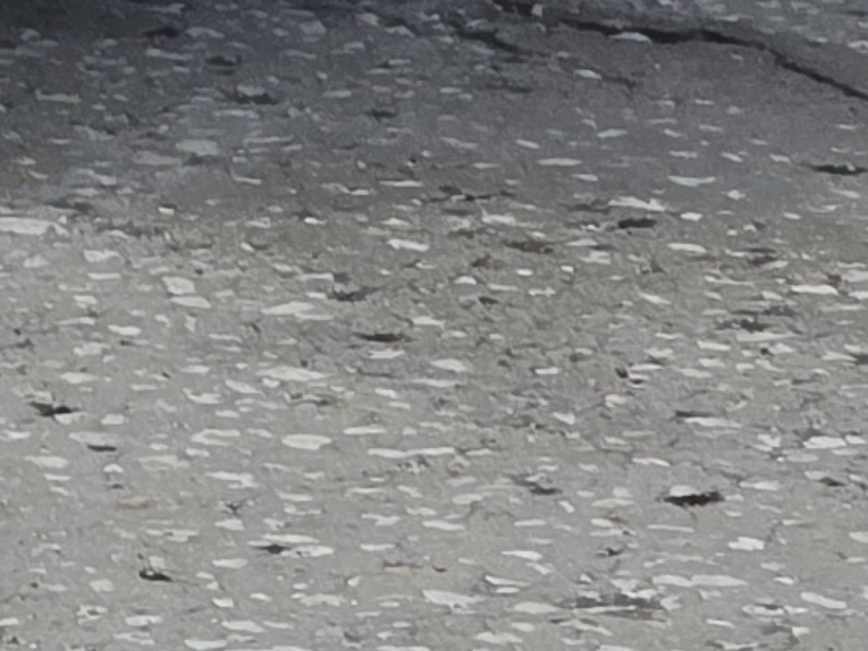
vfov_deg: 2.9
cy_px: -1445
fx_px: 12638
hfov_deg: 3.8
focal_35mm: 504
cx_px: -1983
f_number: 2.4
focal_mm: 7.9
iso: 50
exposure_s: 1/2302
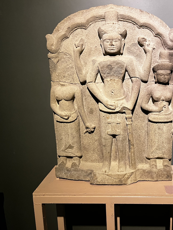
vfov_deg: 52.6
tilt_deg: -12.6
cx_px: 127
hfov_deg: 39.8
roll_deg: +1.3
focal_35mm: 35
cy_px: 115
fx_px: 233
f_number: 1.5
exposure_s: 1/33
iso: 400
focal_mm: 5.7
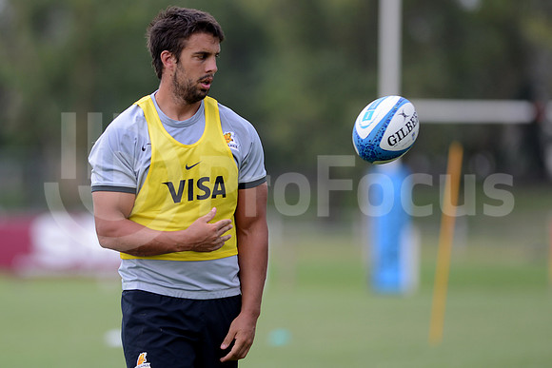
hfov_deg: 6.9
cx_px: 276
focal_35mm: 300
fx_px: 4601
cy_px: 184
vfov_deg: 4.6
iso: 200
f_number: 2.8
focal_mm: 300
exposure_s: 1/800
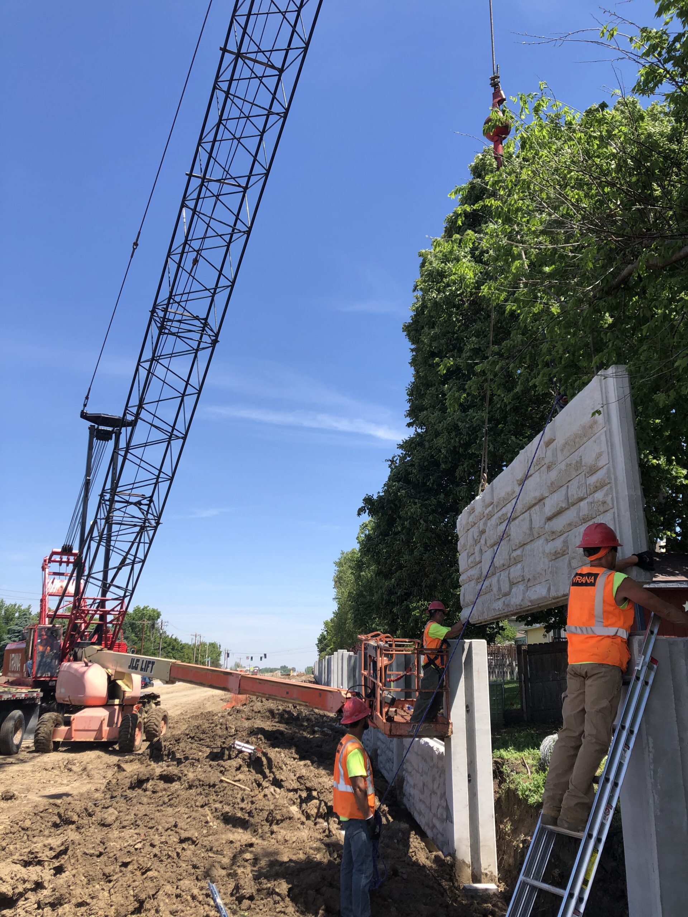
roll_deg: -0.3
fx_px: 742
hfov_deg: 49.7
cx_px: 344
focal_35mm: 28
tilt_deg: +16.1
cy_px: 458
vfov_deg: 63.4
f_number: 1.8
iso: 20
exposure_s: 1/1412
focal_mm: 3.99
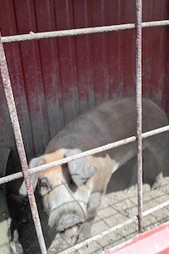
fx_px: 239
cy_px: 127
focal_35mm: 34
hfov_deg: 38.6
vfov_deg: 55.8
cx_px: 105
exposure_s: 1/799
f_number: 1.8
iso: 102
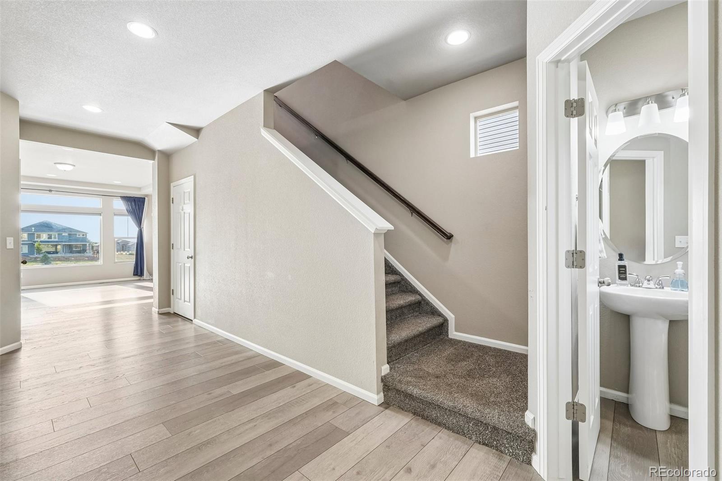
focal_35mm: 15
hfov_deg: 100.4
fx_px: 301
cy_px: 240
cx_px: 361
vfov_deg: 77.3
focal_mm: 10
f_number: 8
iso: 800
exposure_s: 1/15
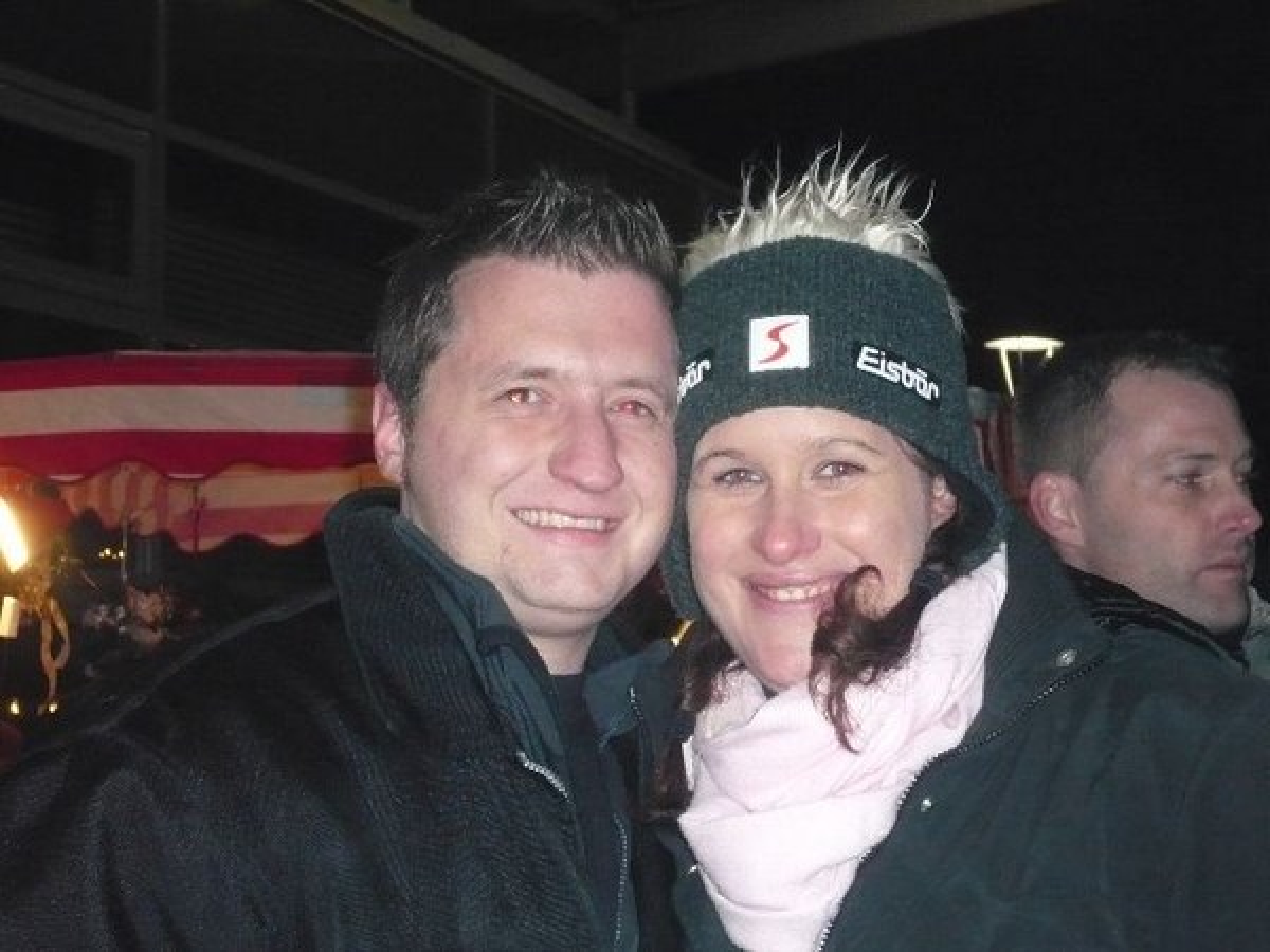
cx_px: 635
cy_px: 476
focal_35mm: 79
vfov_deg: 18.7
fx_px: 2898
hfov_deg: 24.7
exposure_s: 1/30
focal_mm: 13
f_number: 4.3
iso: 400
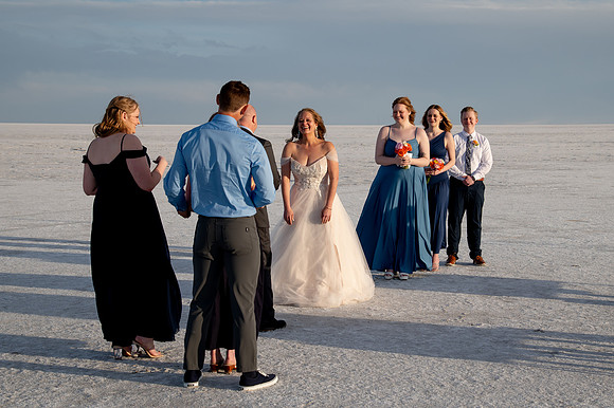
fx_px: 1107
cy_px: 196
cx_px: 343
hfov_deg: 31.0
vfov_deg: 20.9
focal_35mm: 65
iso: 200
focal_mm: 52
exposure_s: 1/320
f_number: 8
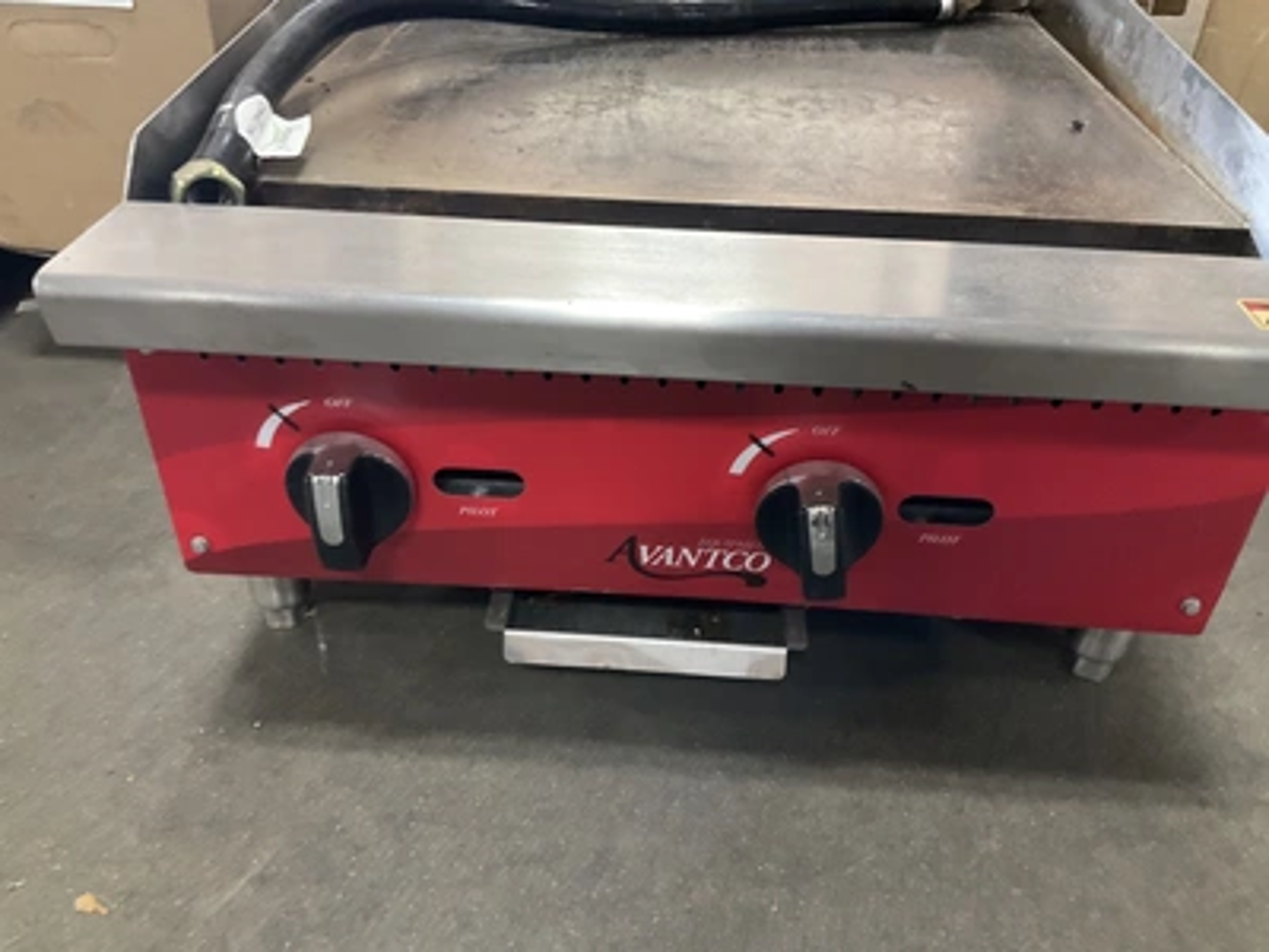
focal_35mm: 29
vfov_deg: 48.2
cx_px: 634
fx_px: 1063
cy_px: 476
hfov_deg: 61.7
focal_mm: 3
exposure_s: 1/40
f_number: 1.8
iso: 250
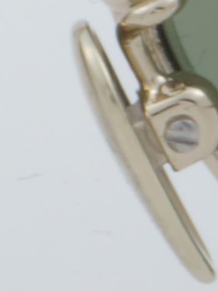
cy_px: -51
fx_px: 7679
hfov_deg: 1.6
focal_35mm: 915
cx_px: -112
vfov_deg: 2.2
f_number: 32
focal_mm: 55
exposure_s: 1/4
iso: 100
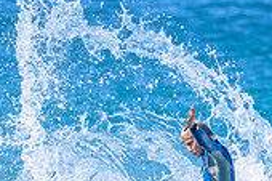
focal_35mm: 1569
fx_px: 11843
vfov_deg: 0.9
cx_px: 198
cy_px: 291
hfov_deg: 1.3
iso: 720
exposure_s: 1/2000
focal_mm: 460
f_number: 10
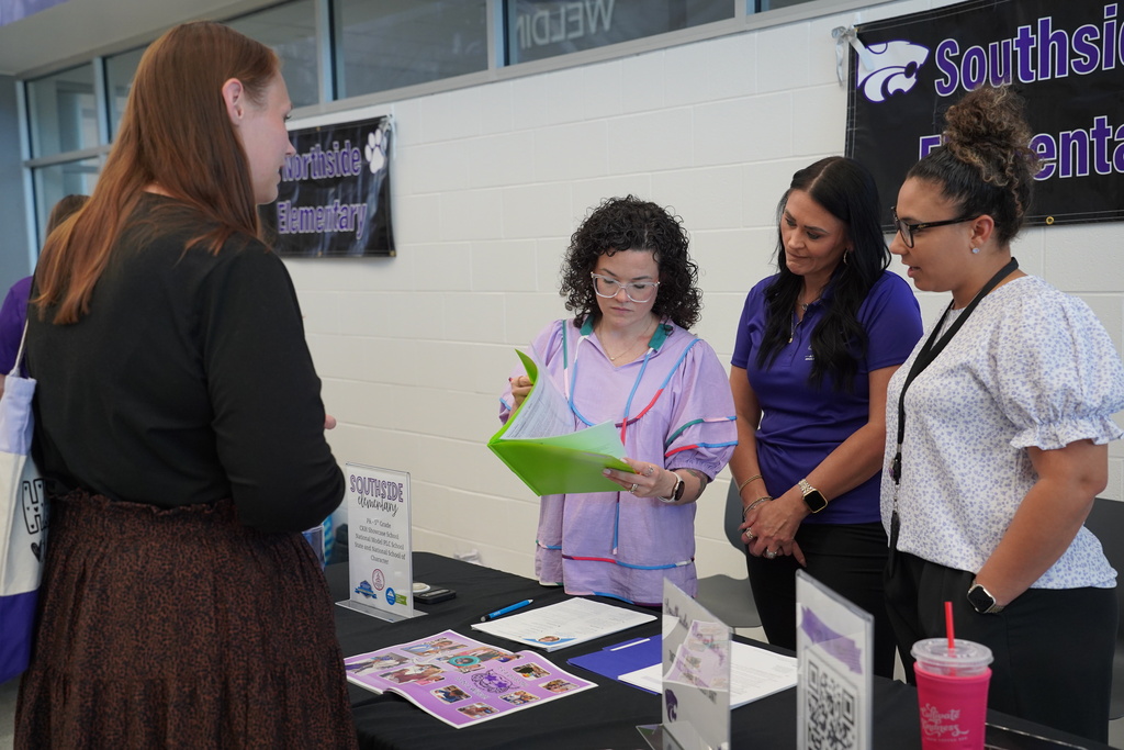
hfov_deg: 48.5
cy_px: 375
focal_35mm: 40
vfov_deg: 33.4
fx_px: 1249
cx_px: 562
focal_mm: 40
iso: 1600
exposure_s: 1/160
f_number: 4
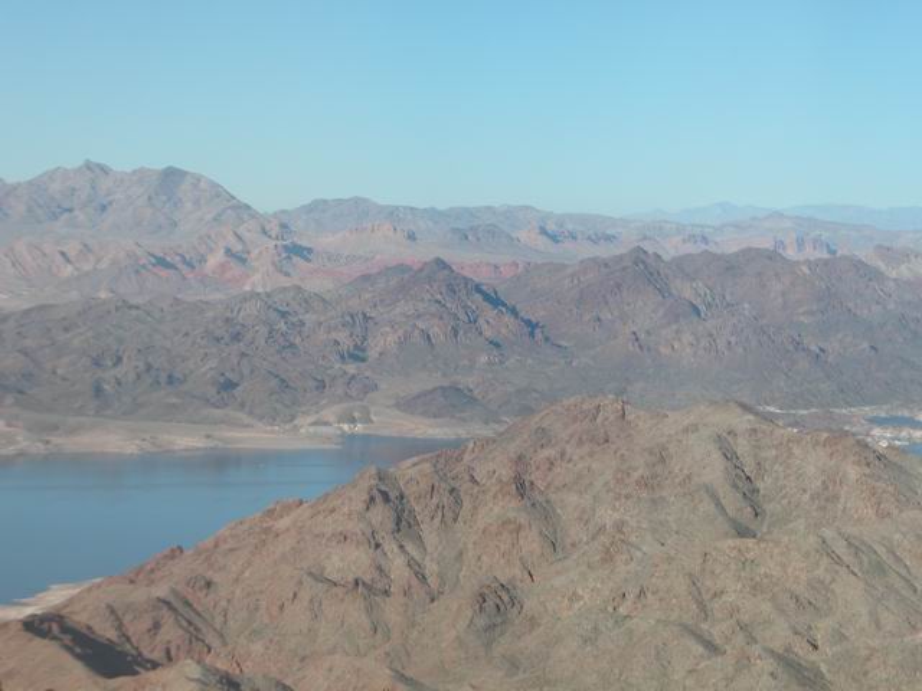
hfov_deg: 17.0
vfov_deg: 12.8
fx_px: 3090
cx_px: 461
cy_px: 346
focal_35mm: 116
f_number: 5.9
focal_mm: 29.5
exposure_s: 1/494
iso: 100
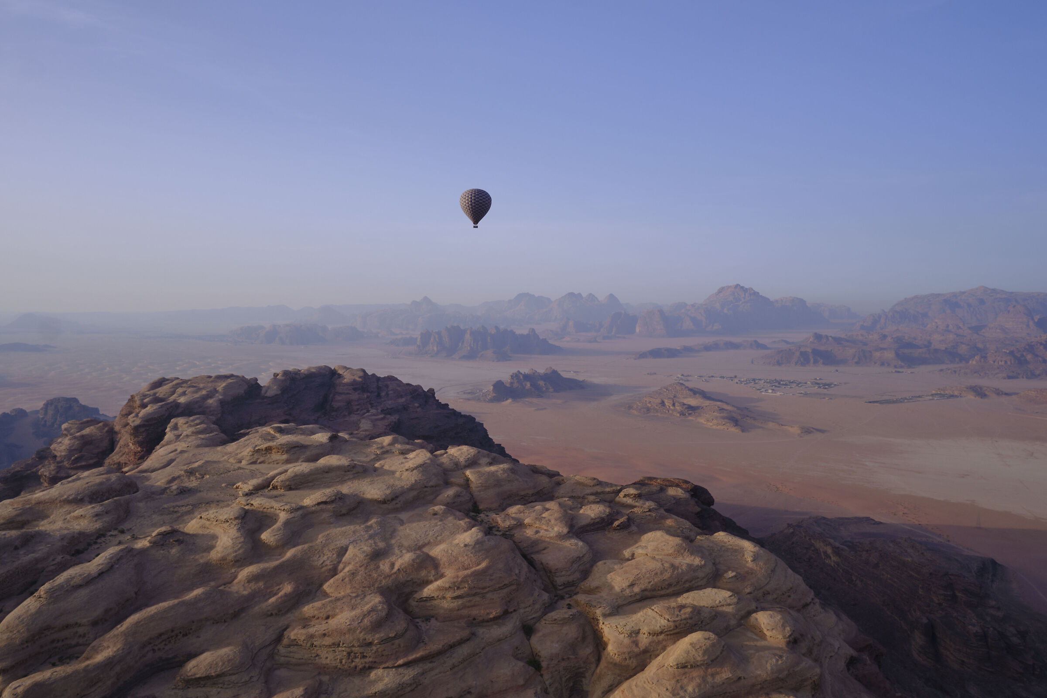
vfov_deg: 53.1
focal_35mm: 24
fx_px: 698
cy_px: 349
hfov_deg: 73.7
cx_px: 524
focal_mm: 16
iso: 160
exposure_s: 1/90
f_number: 8
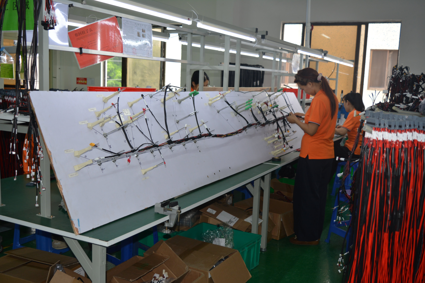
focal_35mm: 39
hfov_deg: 49.6
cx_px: 212
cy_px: 142
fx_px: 460
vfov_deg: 34.2
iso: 320
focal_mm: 26
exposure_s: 1/125
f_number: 4
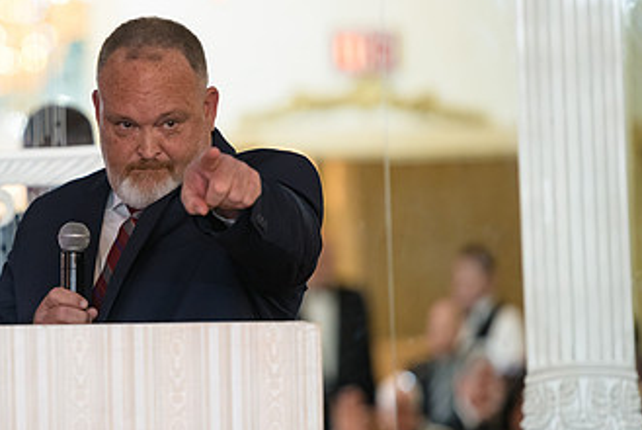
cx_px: 111
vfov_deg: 4.3
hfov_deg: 6.5
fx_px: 5658
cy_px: 175
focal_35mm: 317
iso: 1250
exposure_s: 1/125
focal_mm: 180
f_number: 3.2
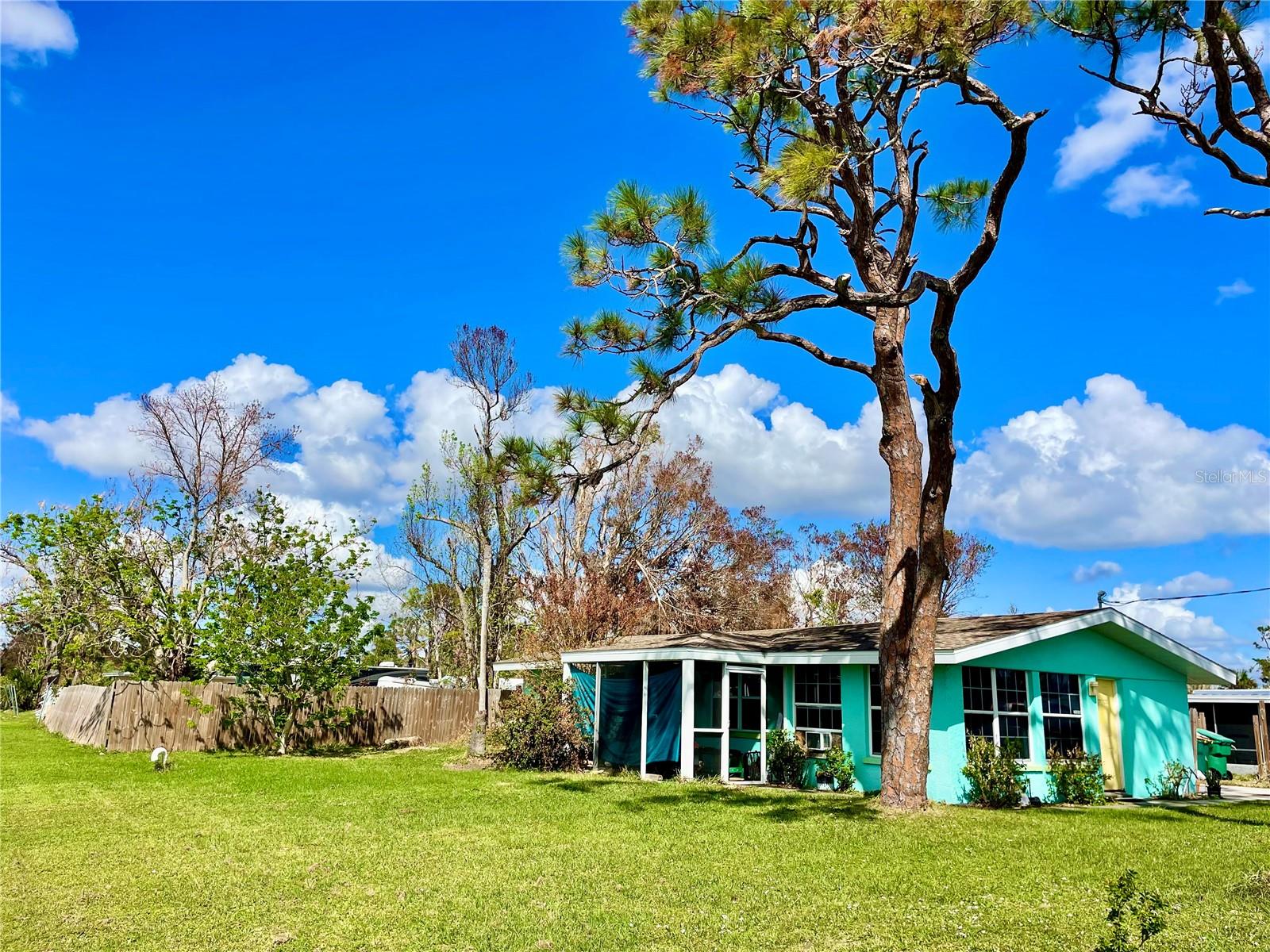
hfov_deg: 67.3
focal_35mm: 26
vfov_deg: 53.1
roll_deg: -1.6
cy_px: 476
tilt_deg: +12.9
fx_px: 954
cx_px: 635
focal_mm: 4.2
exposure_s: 1/4831
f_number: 1.6
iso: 32
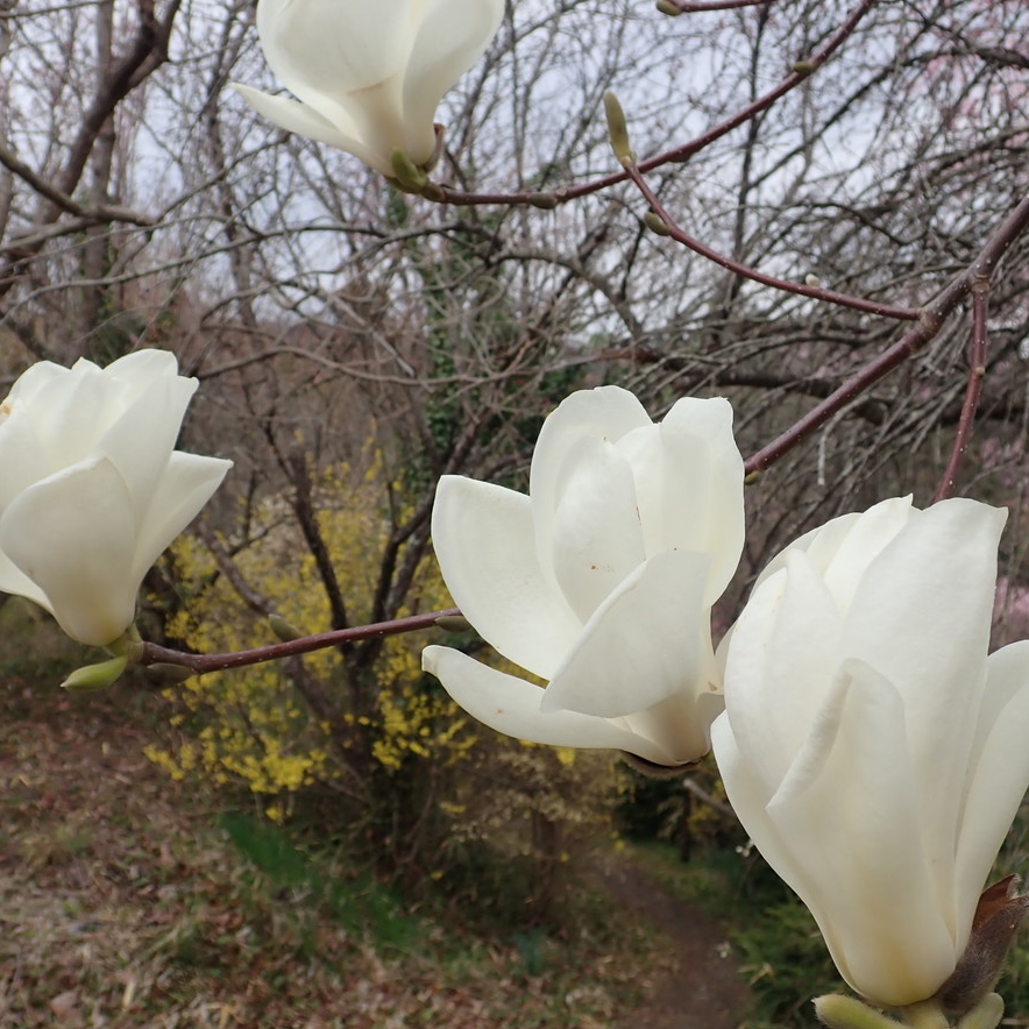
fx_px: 1211
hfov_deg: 46.0
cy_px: 506
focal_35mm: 36
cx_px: 555
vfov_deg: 46.0
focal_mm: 5.5
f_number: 3.2
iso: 100
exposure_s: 1/320
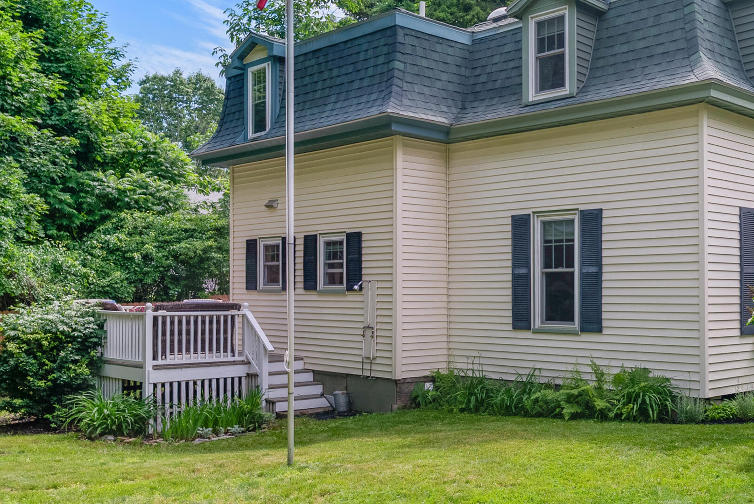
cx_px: 598
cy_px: 251
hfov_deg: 47.0
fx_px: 817
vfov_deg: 34.3
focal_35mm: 39
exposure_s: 1/400
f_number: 7.1
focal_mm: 21
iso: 320
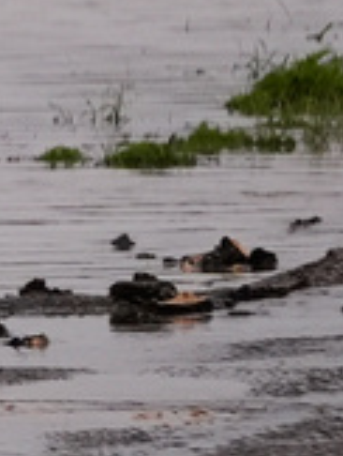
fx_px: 20003
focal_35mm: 1518
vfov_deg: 1.3
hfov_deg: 1.0
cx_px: -973
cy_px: -135
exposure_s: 1/12800
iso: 800
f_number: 2.8
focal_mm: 167
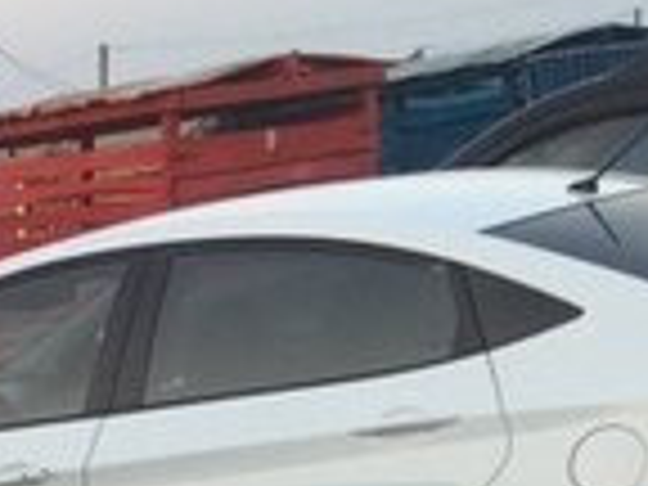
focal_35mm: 133
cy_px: 947
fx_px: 2490
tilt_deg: -16.0
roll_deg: +8.8
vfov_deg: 10.3
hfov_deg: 12.9
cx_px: -652
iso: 32
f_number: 2.2
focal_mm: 4.15
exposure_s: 1/50
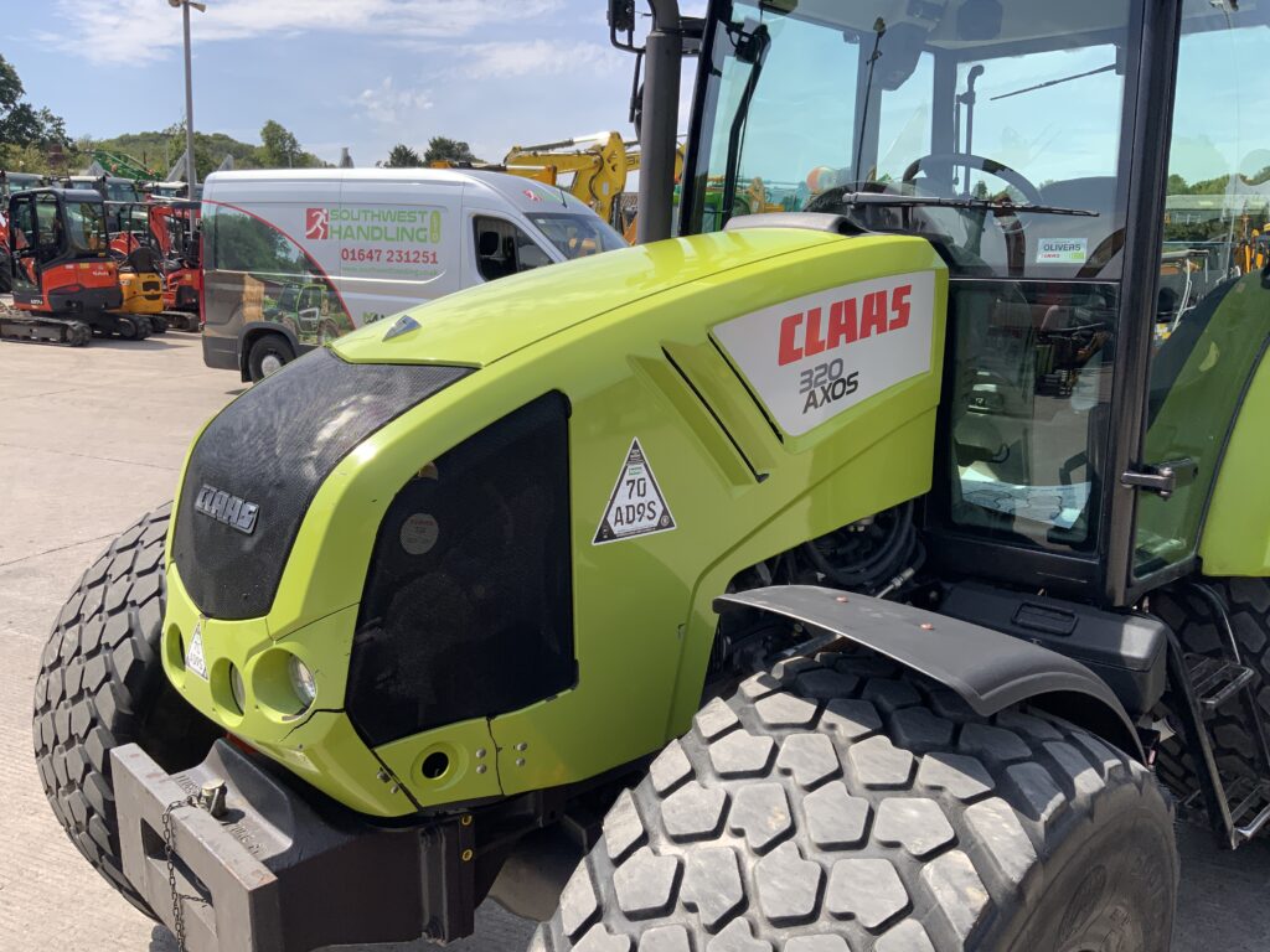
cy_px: 476
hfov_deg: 61.7
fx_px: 1064
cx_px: 635
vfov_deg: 48.2
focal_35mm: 29
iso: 16
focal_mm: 3
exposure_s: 1/1121
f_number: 1.8
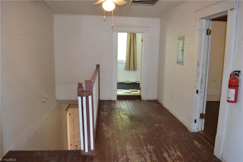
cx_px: 122
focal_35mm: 27
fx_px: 182
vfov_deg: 47.9
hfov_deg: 67.4
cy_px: 81
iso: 1250
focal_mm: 18
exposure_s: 1/60
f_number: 3.5
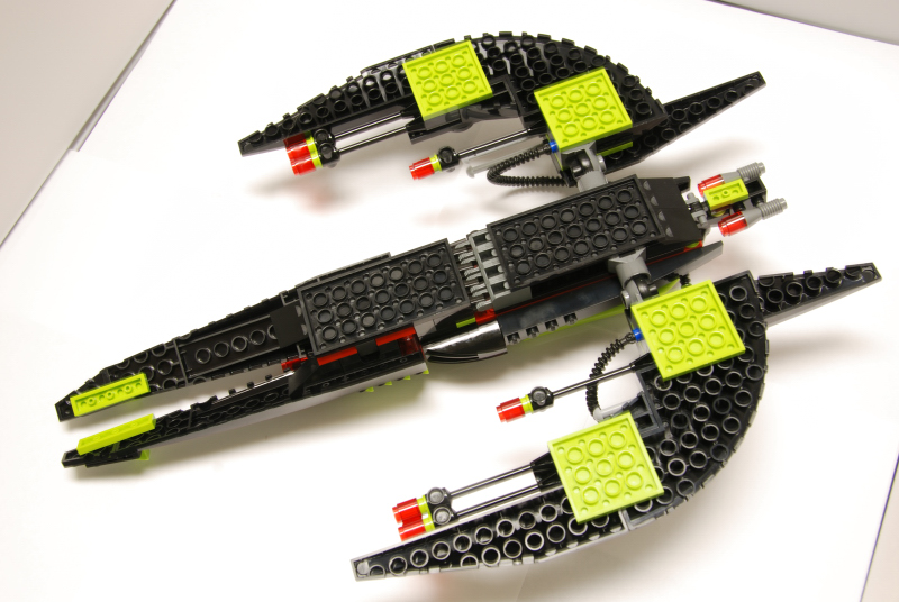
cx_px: 450
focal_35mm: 48
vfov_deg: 28.2
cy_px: 301
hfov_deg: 41.1
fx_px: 1200
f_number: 10
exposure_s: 1
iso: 100
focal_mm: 32
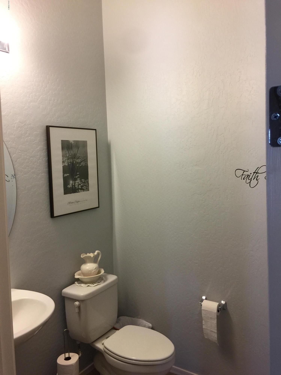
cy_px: 188
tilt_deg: -3.2
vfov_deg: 61.7
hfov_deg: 48.2
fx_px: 314
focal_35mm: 29
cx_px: 140
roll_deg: +1.2
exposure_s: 1/30
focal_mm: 4.15
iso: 50
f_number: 2.2
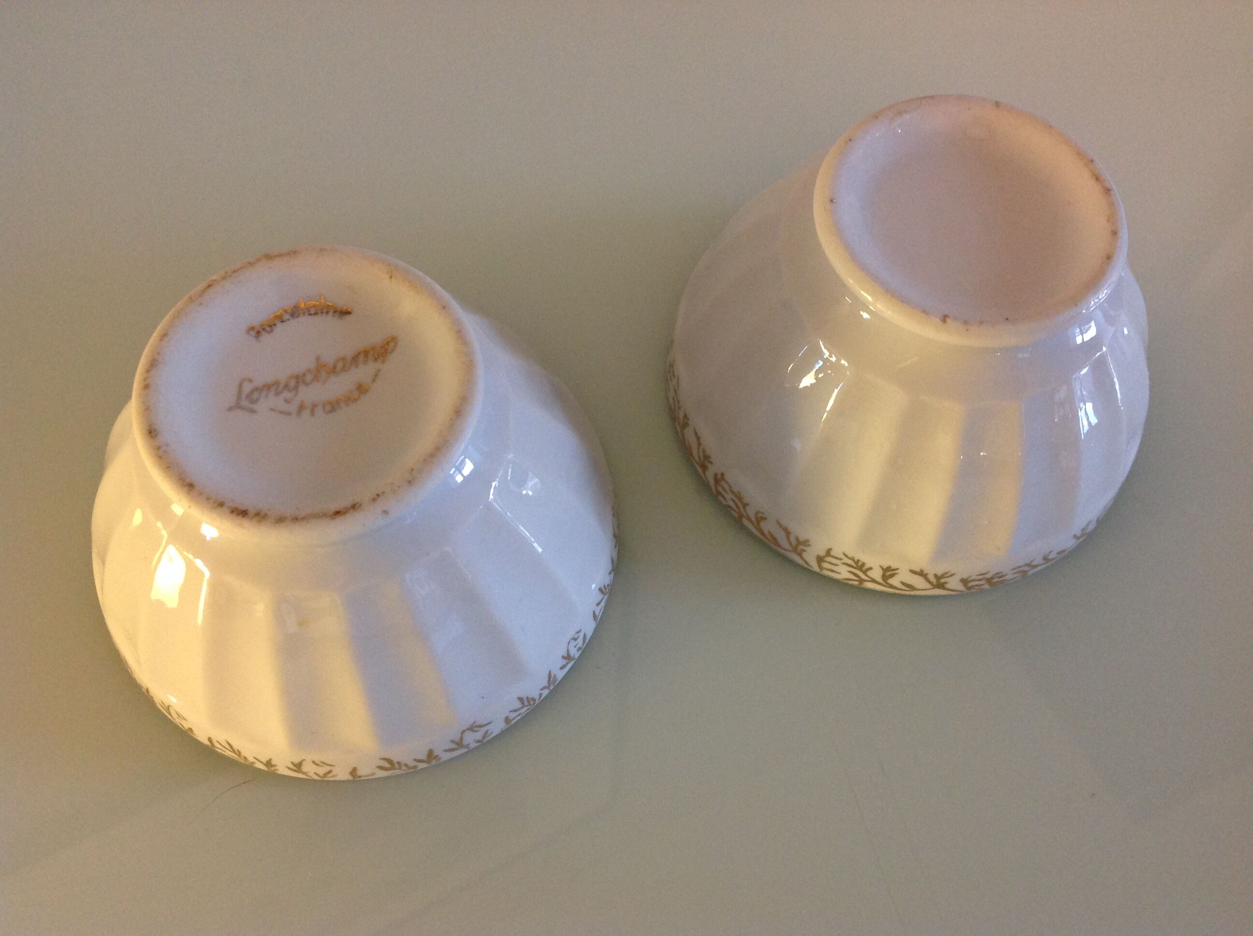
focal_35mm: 35
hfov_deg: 52.7
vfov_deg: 40.6
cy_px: 468
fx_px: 1265
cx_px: 626
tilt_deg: -62.9
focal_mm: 4.28
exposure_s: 1/17
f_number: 2.4
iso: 160
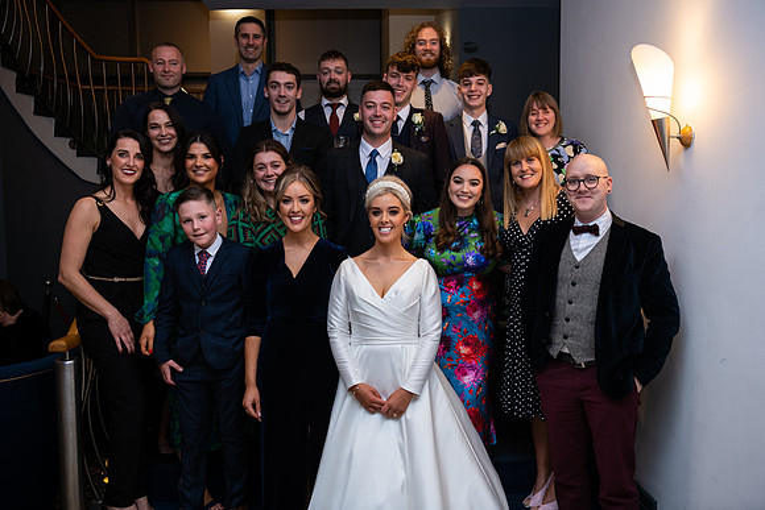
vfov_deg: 41.1
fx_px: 680
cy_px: 255
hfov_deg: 58.7
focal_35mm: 32
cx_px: 382
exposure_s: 1/160
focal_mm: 32
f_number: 3.5
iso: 640
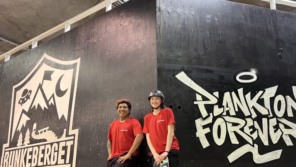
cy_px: 106
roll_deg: +1.8
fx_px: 267
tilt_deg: +15.2
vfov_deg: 34.5
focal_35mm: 34
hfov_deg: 57.9
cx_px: 163
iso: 320
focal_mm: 5.1
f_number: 1.6
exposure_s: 1/50
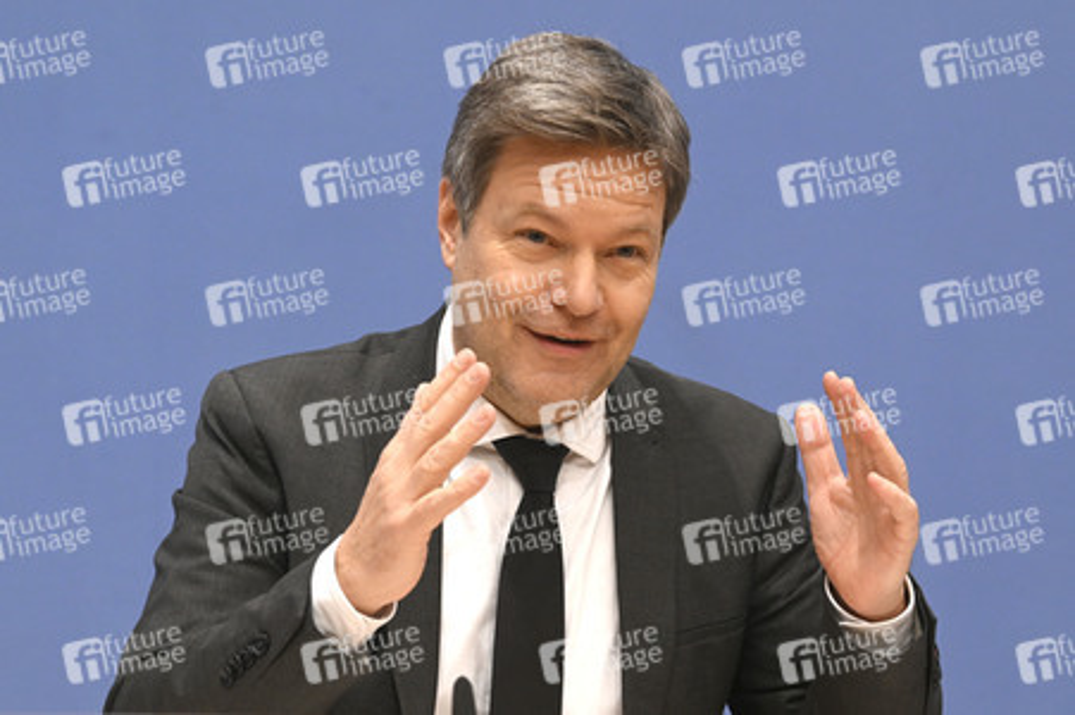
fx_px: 3044
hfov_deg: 20.0
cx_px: 538
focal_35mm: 102
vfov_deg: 13.4
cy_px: 358
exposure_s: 1/500
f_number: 5.6
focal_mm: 102
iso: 4000
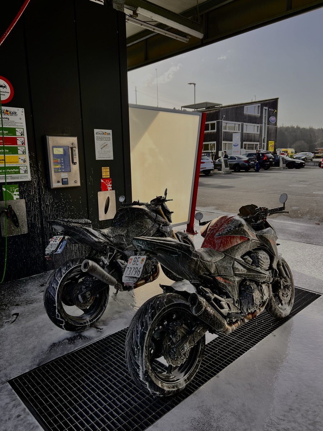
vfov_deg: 67.3
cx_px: 162
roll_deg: +2.2
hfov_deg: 53.1
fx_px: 323
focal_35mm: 26
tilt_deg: -9.6
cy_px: 216
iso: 50
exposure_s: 1/1183
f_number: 1.5
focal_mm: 5.7
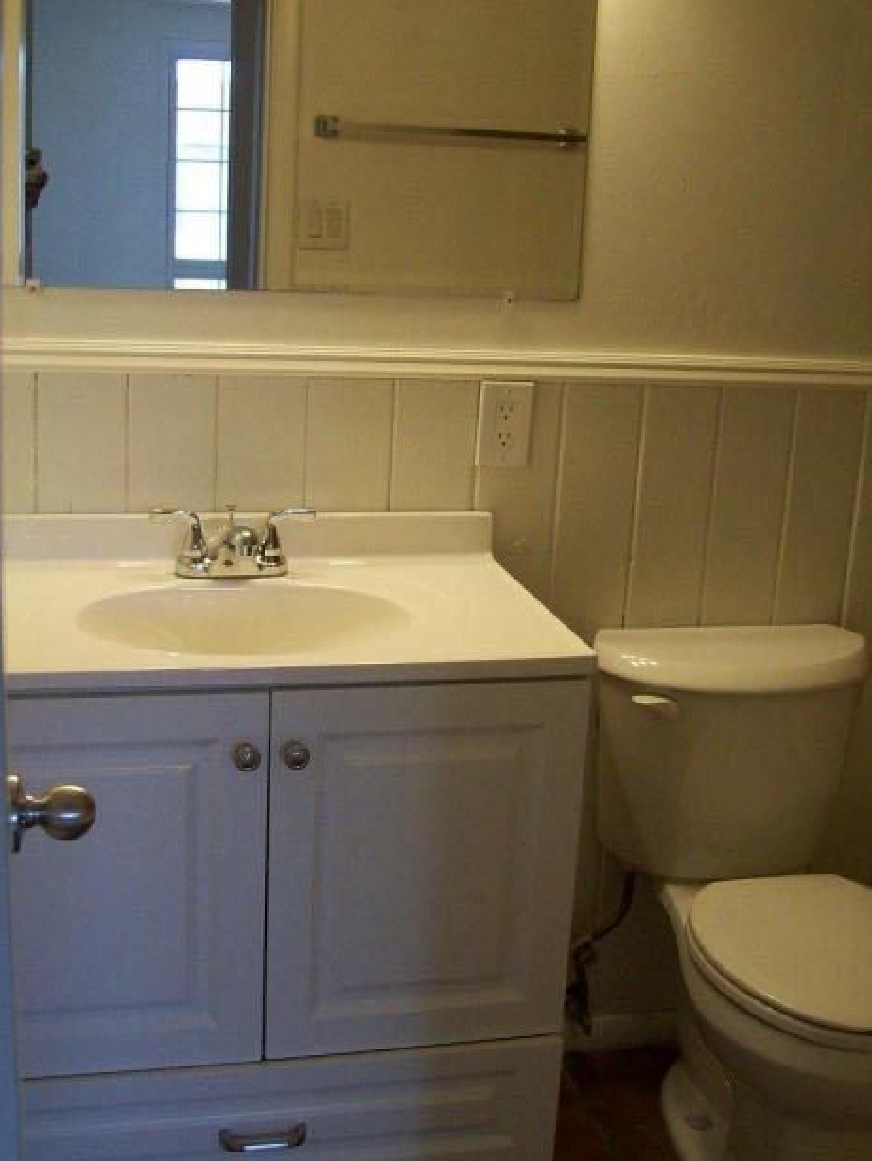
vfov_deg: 42.0
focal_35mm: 45
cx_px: 435
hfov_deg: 32.2
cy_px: 511
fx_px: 1510
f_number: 2.7
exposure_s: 1/64
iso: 109
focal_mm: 6
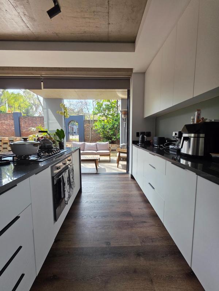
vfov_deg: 106.2
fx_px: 110
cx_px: 110
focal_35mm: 13
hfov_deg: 89.9
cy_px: 146
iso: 125
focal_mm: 2.2
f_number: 1.9
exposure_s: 1/359
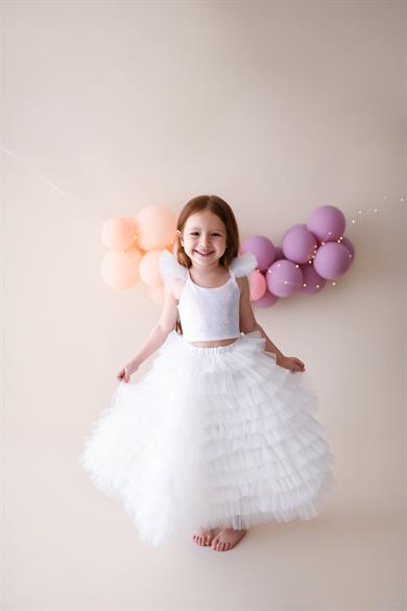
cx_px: 204
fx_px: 593
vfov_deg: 54.4
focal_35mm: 35
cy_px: 306
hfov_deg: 37.9
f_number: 1.8
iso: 80
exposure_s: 1/320
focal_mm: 35
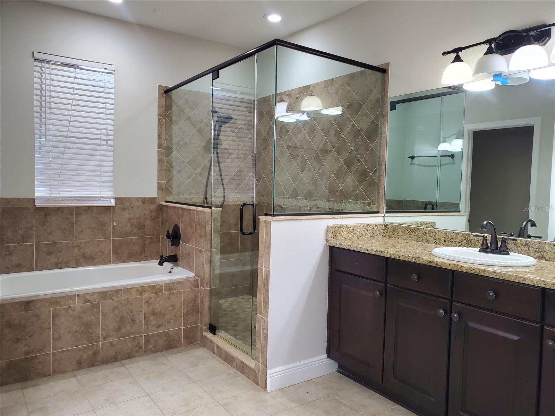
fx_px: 417
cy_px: 208
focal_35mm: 26
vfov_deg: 53.1
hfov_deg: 67.3
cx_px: 278
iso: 200
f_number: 2.4
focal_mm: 4.3
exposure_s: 1/60
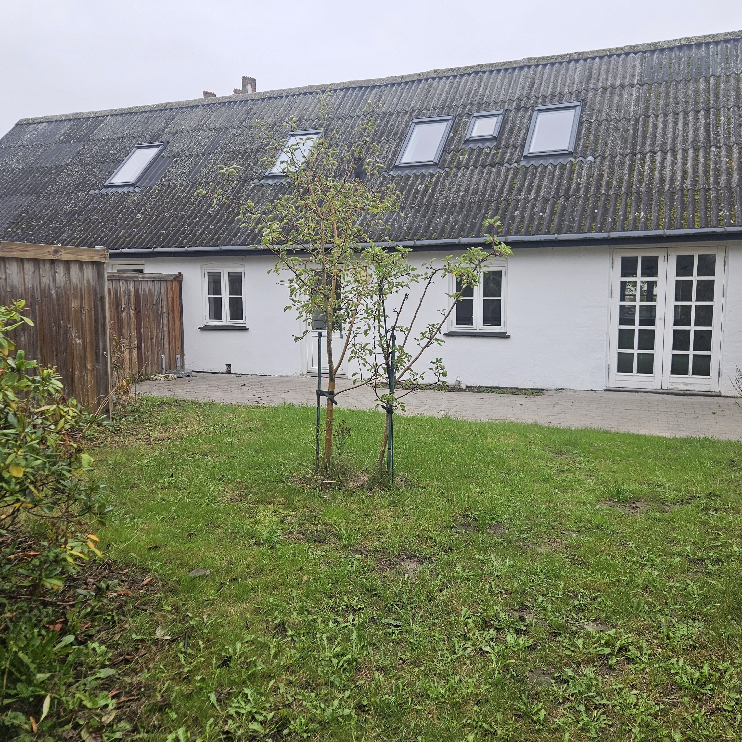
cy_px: 376
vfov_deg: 57.3
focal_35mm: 28
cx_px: 403
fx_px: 679
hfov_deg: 57.2
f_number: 1.8
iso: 40
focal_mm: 5.4
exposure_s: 1/180
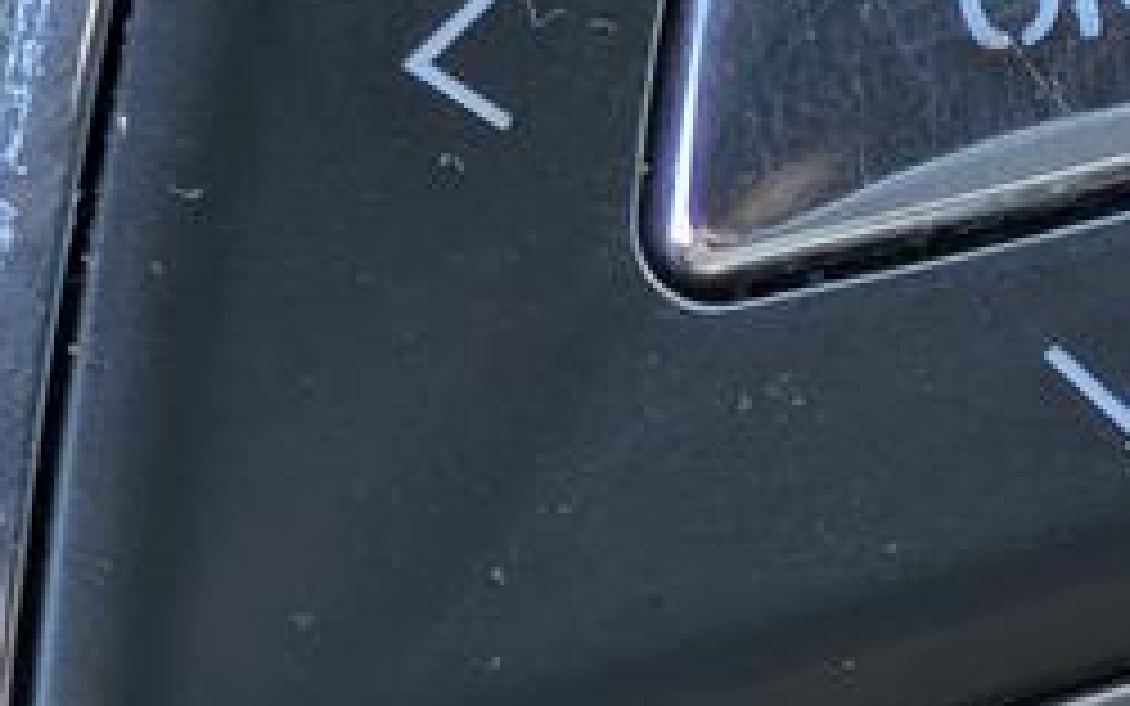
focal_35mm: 275
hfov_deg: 7.5
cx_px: 1542
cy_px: 81
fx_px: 8471
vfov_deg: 4.8
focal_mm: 5.43
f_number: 1.89
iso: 44
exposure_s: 1/100
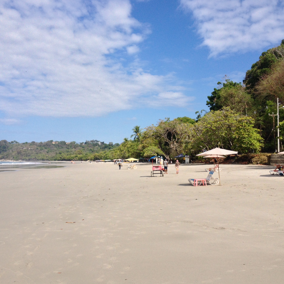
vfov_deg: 40.0
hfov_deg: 40.0
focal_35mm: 42
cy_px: 143
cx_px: 152
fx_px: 390
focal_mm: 4.28
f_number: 2.4
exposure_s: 1/2404
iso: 50
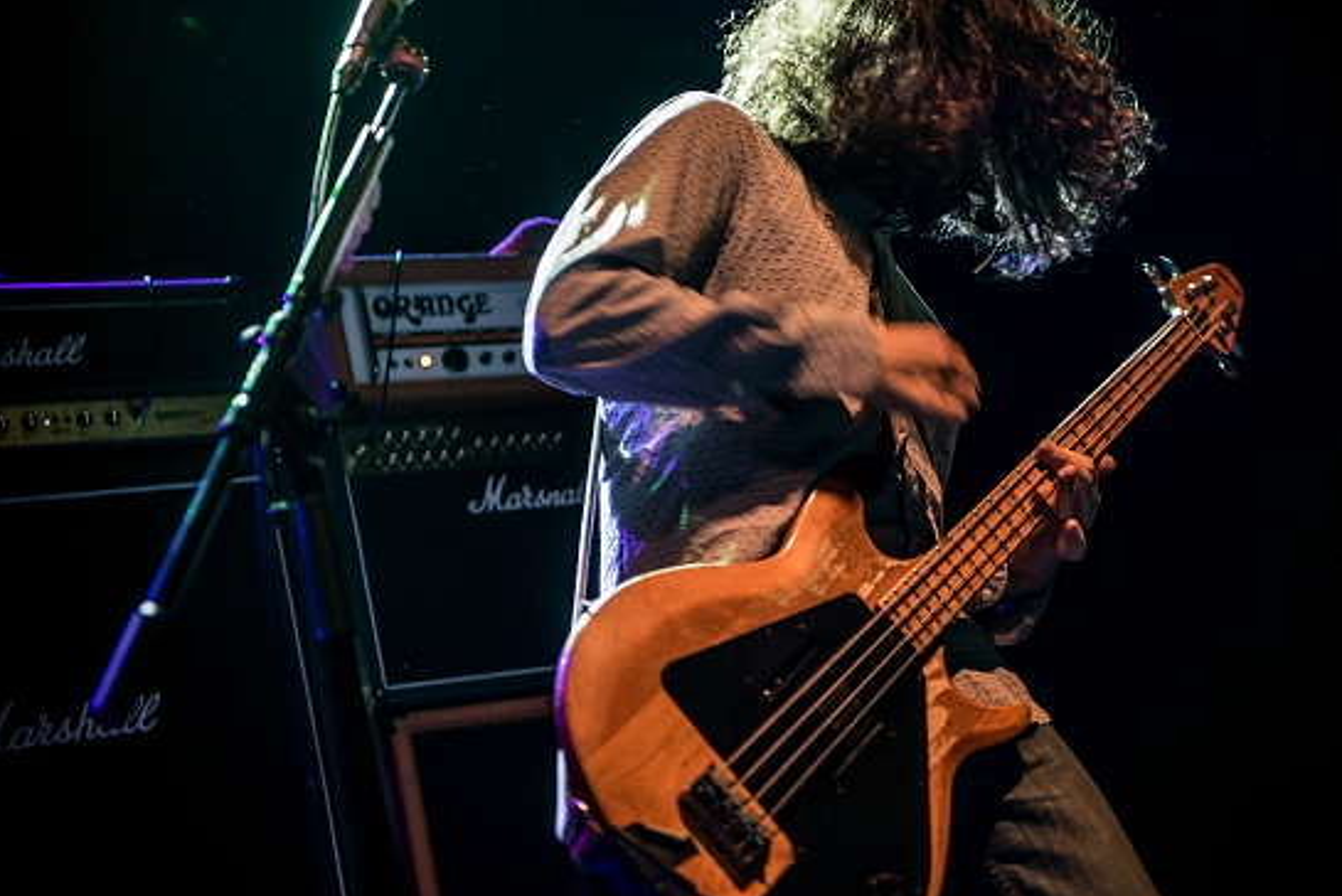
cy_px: 452
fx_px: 2462
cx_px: 837
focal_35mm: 66
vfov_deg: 20.6
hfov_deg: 30.4
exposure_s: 1/100
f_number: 3.2
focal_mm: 50
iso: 500
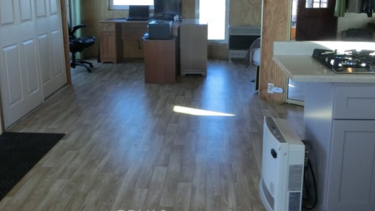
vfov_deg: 28.8
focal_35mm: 41
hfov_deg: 49.4
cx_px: 181
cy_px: 69
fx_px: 408
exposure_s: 1/125
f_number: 3.9
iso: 400
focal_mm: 6
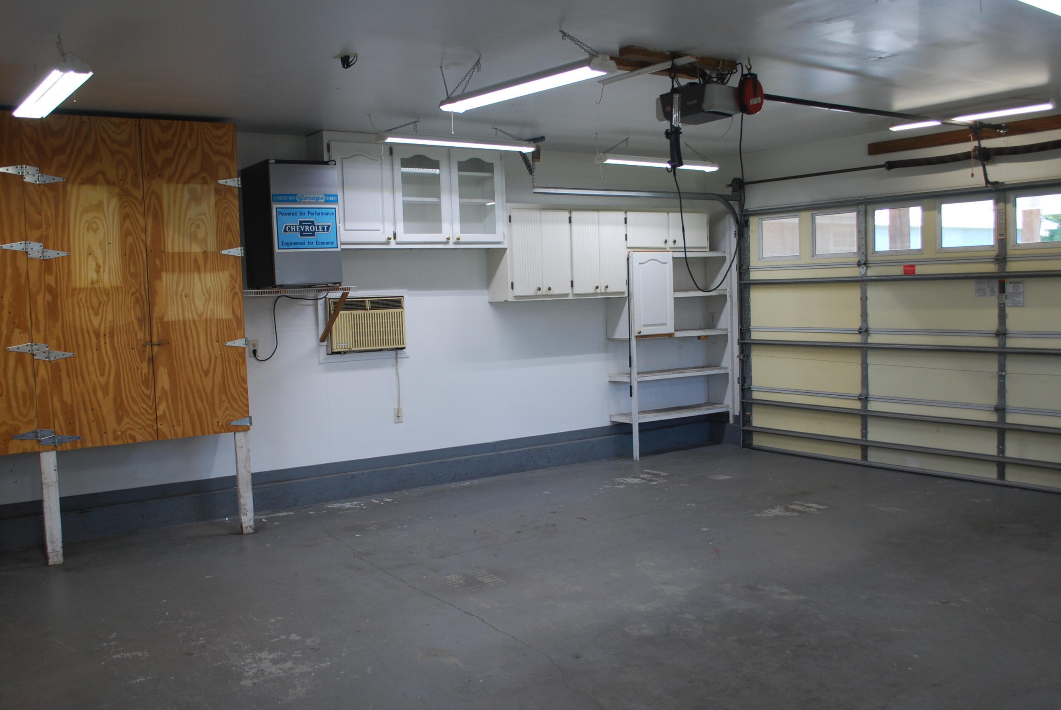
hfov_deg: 58.6
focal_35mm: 32
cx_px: 506
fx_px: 944
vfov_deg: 41.2
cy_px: 361
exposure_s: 1/50
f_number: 3.5
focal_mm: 18
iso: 200
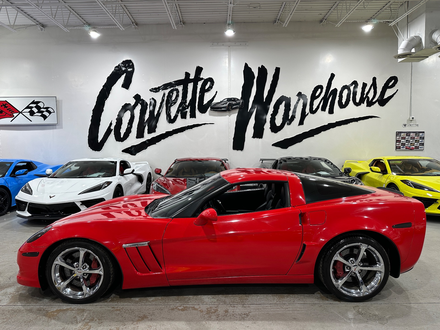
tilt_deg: -3.8
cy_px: 165
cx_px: 220
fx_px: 305
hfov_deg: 71.6
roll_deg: +0.1
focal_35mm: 24
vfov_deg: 56.8
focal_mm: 6.86
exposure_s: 1/120
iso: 80
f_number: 1.78
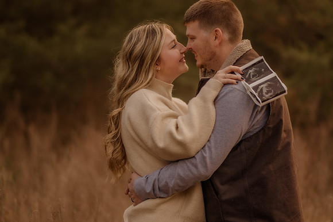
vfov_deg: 10.8
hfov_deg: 16.1
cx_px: 166
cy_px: 111
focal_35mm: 127
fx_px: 1174
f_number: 1.4
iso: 320
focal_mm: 85
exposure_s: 1/1600
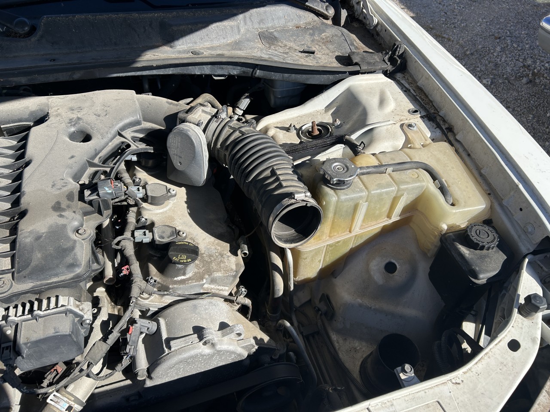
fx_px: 413
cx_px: 275
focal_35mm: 26
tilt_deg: -43.2
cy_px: 206
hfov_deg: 67.3
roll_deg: -2.6
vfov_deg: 53.1
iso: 50
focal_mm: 5.7
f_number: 1.5
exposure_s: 1/2123
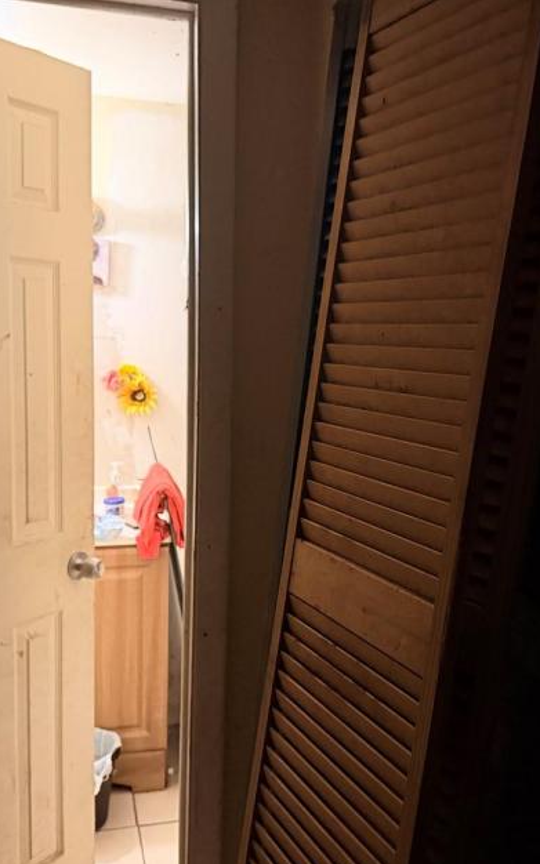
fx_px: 919
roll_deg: -2.3
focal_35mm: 39
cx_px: 367
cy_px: 451
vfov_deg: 50.4
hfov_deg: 32.4
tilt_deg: -9.0
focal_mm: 6.76
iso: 800
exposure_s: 1/40
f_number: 1.78
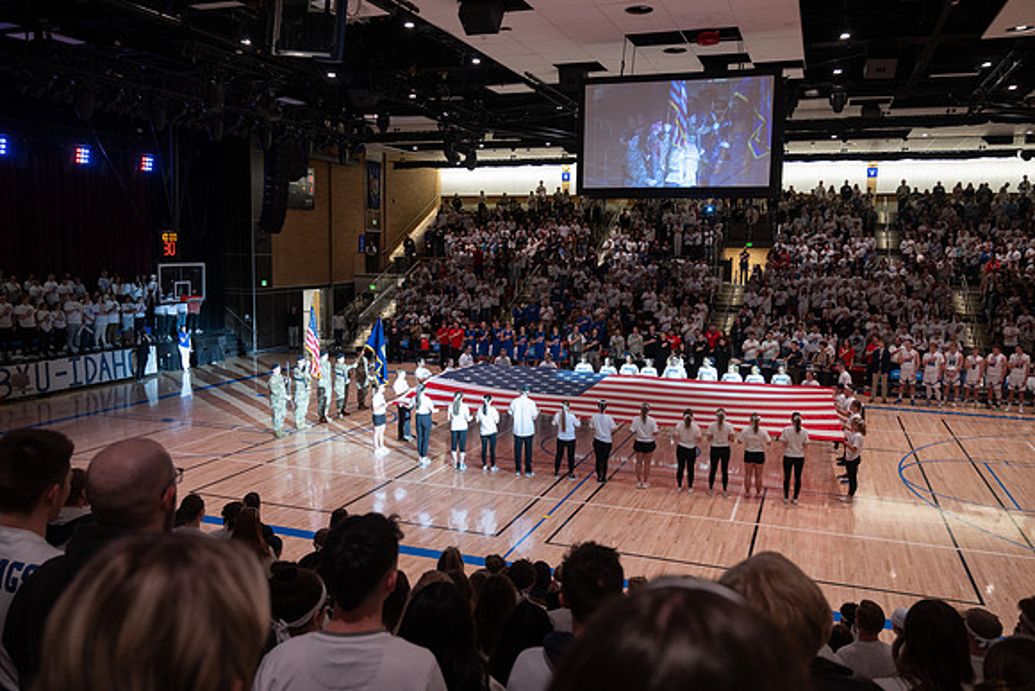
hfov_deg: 62.8
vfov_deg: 44.3
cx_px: 518
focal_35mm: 30
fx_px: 848
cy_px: 346
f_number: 4
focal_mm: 29.5
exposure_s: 1/60
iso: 800
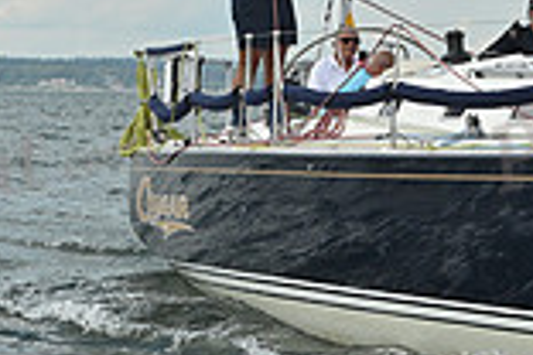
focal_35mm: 260
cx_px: 318
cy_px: -26
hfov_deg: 7.9
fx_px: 3849
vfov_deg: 5.3
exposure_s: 1/1600
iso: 320
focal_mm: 70
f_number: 7.1
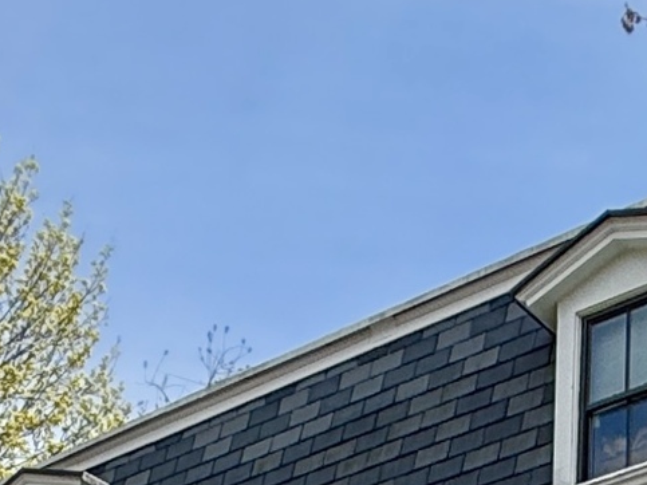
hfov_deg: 22.0
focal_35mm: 89
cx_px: 308
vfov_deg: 11.9
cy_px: 1301
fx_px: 1663
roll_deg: -0.8
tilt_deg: +3.0
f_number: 2.2
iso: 50
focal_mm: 2.22
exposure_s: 1/1105
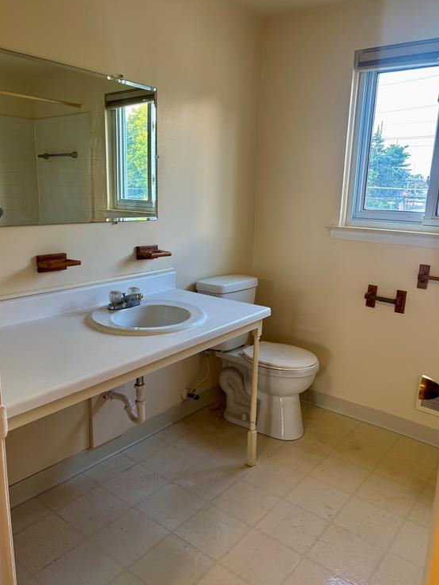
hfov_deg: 51.4
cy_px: 294
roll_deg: -1.7
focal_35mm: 27
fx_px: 457
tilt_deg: -12.7
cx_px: 216
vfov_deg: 65.3
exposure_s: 1/60
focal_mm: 5.96
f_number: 1.6
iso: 100
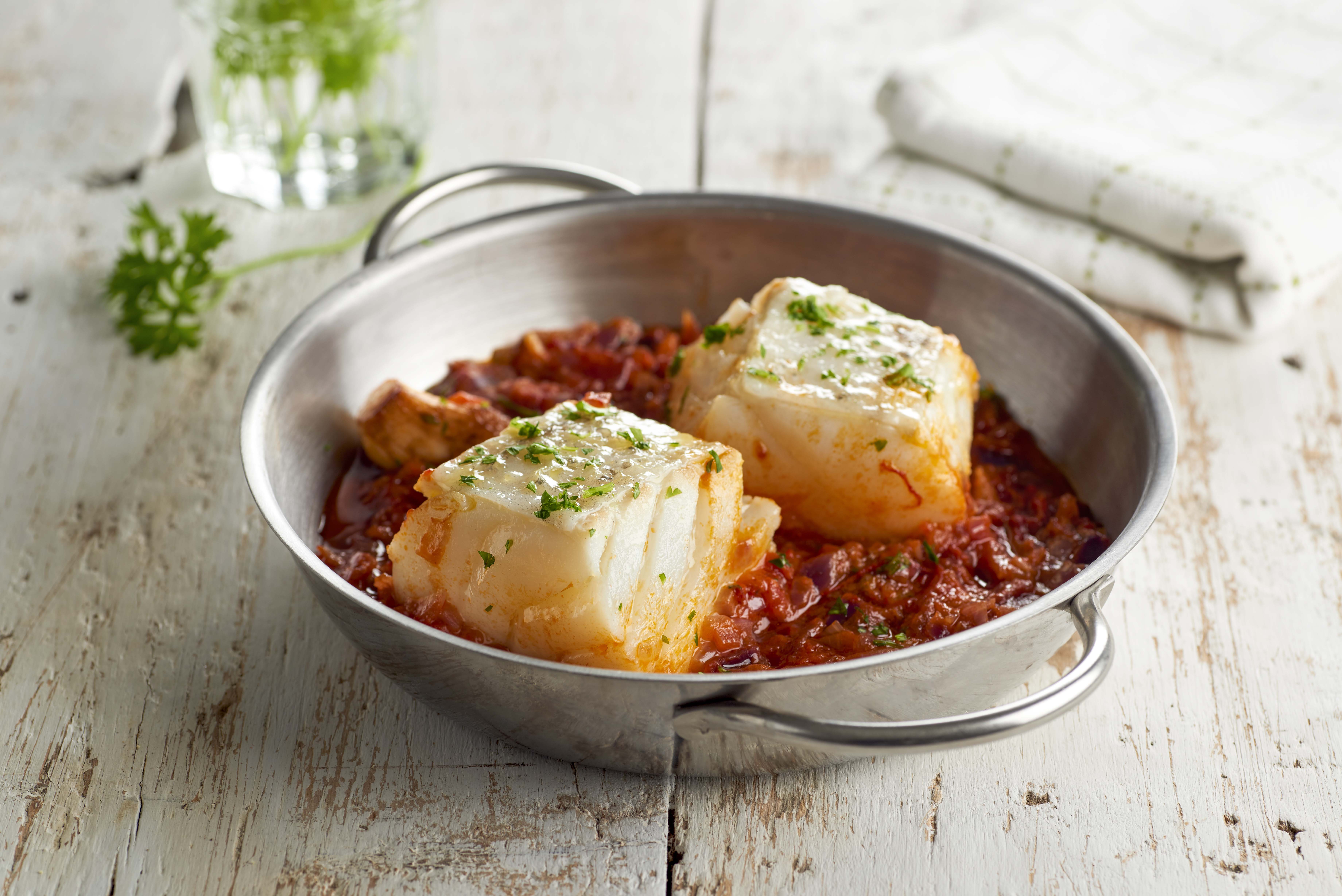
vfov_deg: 15.2
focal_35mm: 90
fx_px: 3356
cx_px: 671
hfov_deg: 22.6
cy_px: 448
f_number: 9
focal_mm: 90
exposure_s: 1/125
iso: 100
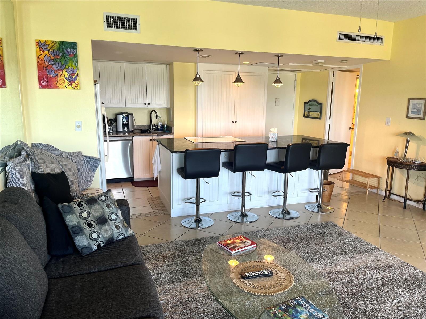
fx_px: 320
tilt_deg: -10.3
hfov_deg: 67.3
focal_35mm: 26
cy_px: 160
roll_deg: -1.0
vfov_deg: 53.1
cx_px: 213
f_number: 1.6
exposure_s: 1/60
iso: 64
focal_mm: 5.1
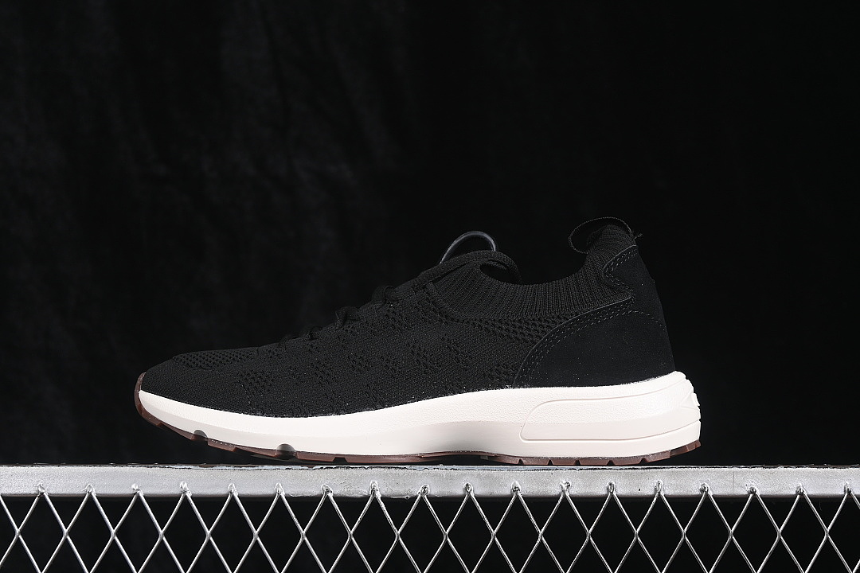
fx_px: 1792
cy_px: 286
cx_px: 430
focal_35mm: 75
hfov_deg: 27.0
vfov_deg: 18.2
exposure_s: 1/60
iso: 160
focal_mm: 50
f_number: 6.3
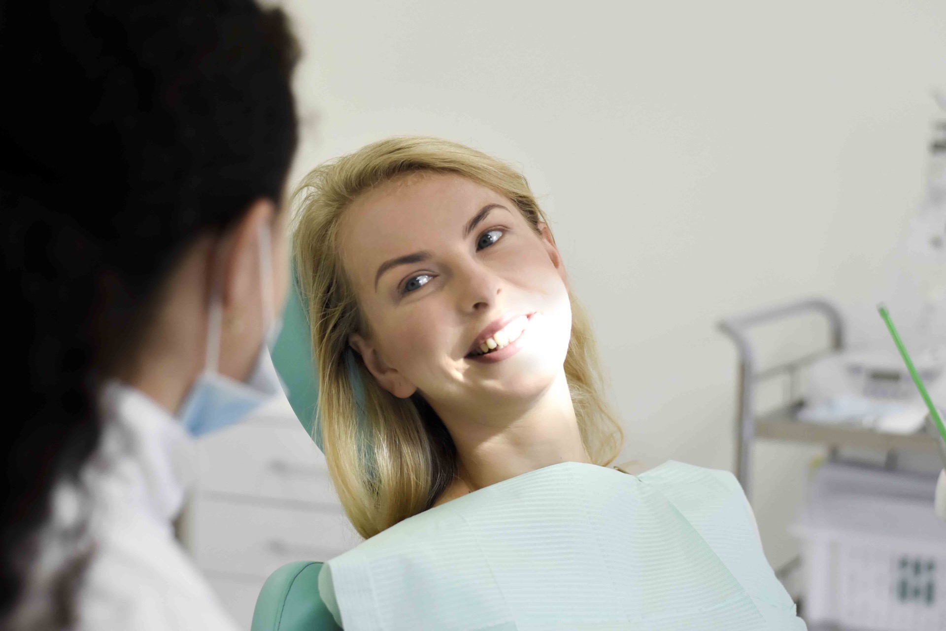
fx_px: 1971
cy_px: 316
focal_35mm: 75
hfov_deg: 27.0
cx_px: 473
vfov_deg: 18.2
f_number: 2.5
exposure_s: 1/1250
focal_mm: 50
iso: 2000
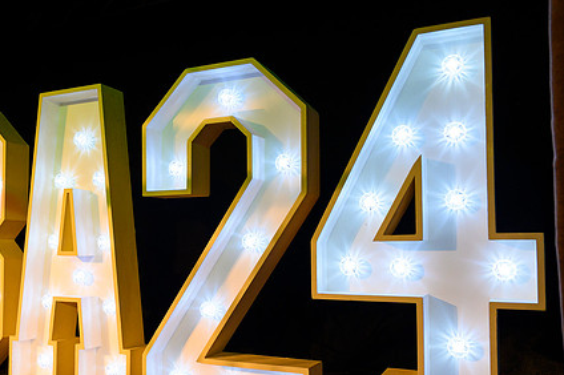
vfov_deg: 34.9
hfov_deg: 49.4
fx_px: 595
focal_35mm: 38
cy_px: 222
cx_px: 166
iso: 800
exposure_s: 1/200
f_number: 4
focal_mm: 24
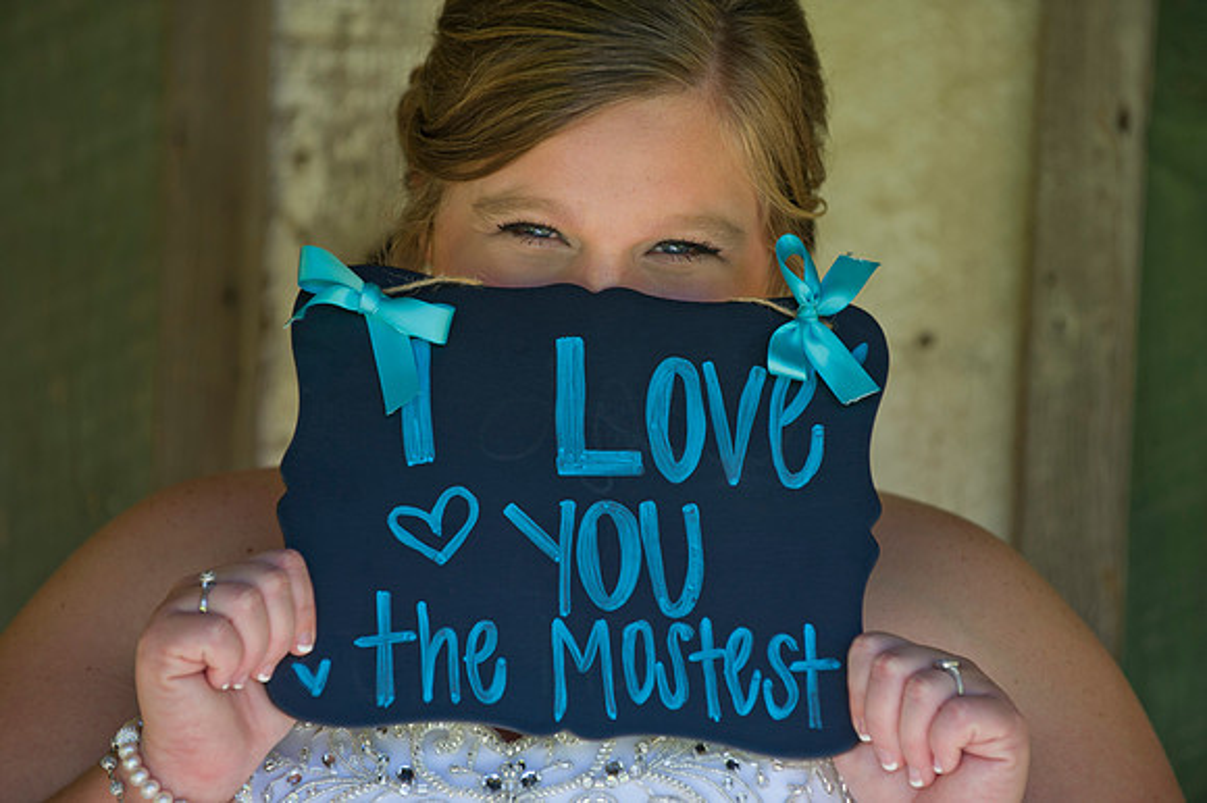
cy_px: 402
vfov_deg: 7.6
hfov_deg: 11.4
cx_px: 604
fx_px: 6031
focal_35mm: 180
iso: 200
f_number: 3.5
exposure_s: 1/160
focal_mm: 180
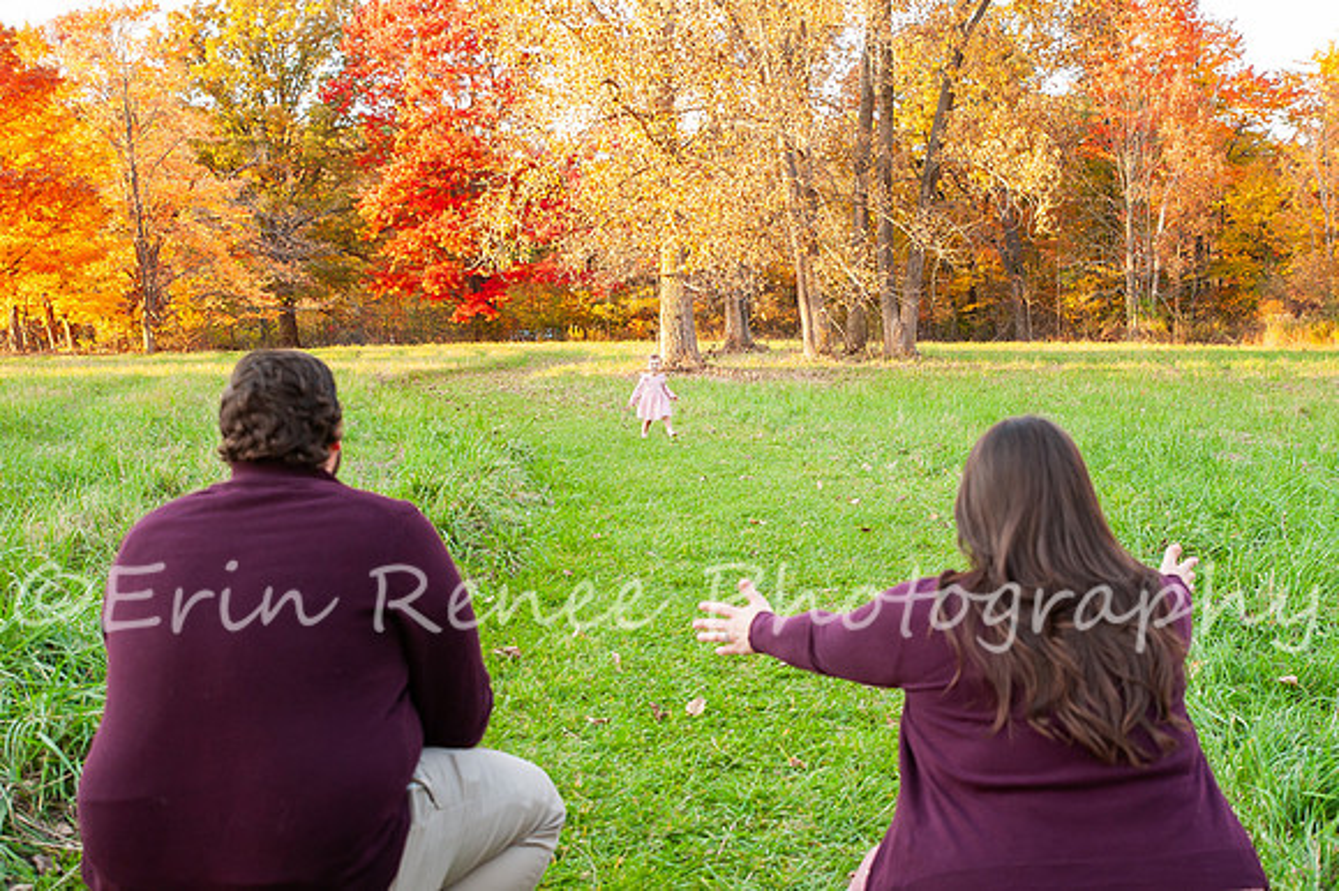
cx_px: 748
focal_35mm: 46
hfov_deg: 43.1
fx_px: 1694
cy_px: 505
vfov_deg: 29.4
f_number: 4.5
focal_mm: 34
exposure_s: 1/200
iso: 640
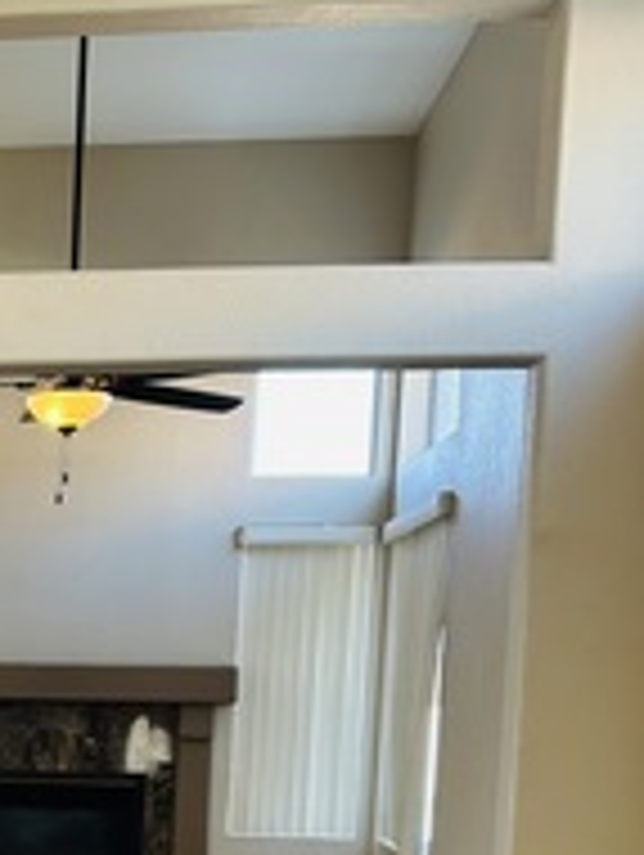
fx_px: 1559
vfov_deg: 28.9
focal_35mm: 63
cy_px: 842
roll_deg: -2.8
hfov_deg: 21.4
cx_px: -164
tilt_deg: -4.7
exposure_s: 1/120
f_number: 1.78
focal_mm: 6.86
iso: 125
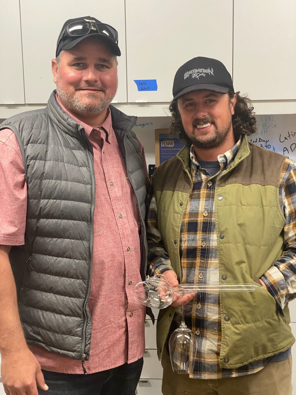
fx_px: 593
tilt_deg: -5.8
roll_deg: +1.6
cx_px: 148
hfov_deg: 28.0
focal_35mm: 52
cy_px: 198
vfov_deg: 36.8
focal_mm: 6
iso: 160
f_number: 2
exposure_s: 1/60
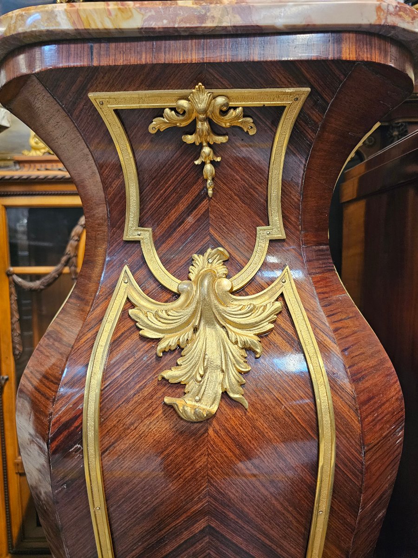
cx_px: 209
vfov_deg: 73.9
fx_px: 370
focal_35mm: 23
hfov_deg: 58.9
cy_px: 279
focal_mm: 6.3
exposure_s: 1/100
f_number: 1.7
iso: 640
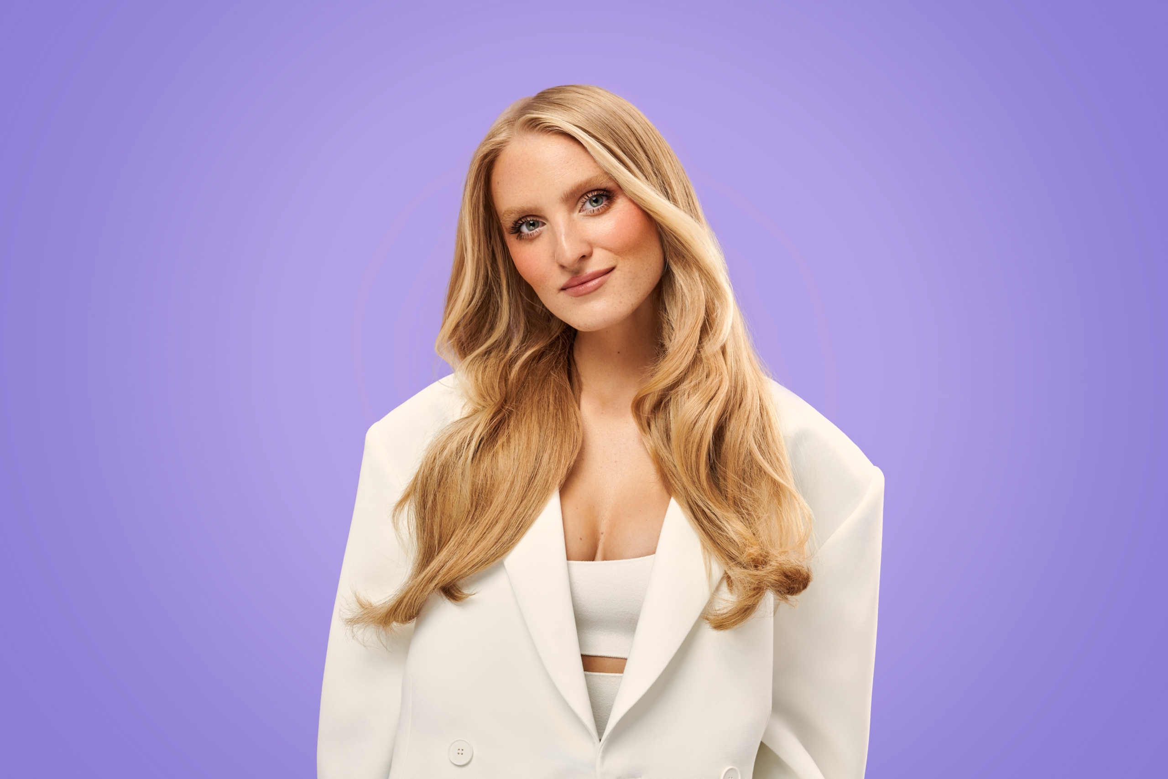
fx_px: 1622
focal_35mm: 50
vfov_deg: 27.0
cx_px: 584
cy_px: 390
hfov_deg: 39.6
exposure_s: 1/100
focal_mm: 50
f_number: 8
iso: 100
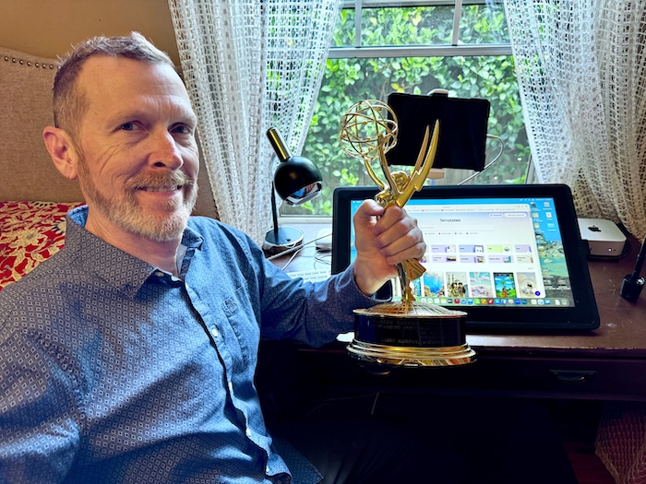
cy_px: 242
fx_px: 448
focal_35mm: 24
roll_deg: +2.6
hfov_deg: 71.6
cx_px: 323
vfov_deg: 56.8
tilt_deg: -31.0
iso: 400
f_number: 1.78
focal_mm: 6.76
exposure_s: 1/60
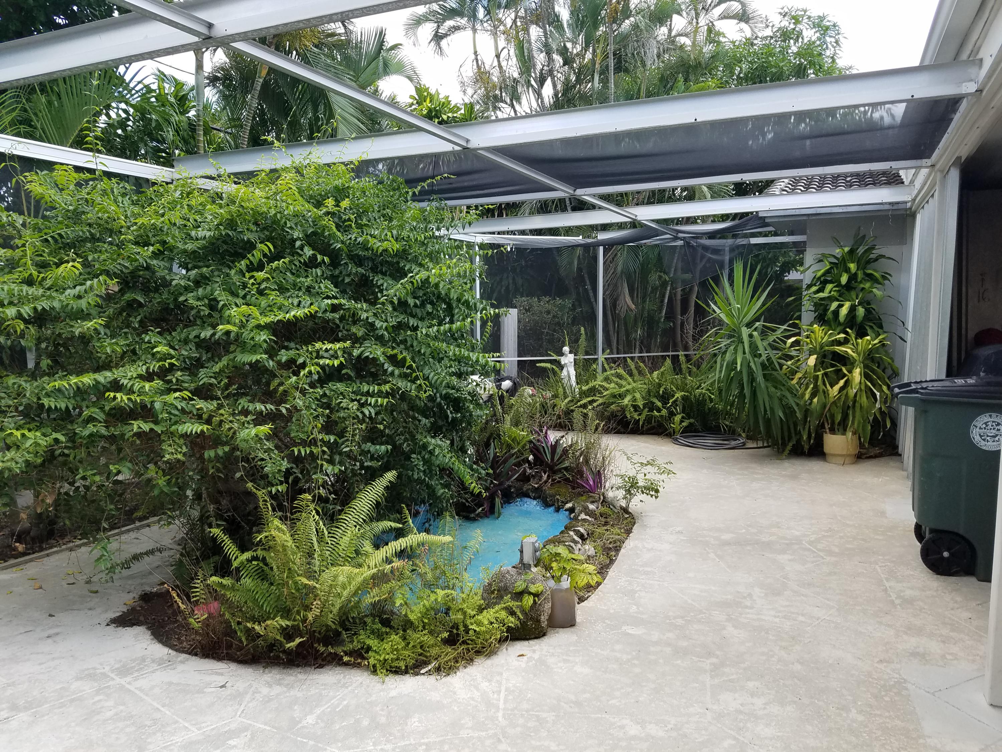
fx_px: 753
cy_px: 376
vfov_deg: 53.1
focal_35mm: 26
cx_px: 501
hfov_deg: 67.3
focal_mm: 4.2
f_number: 1.7
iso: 50
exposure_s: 1/544
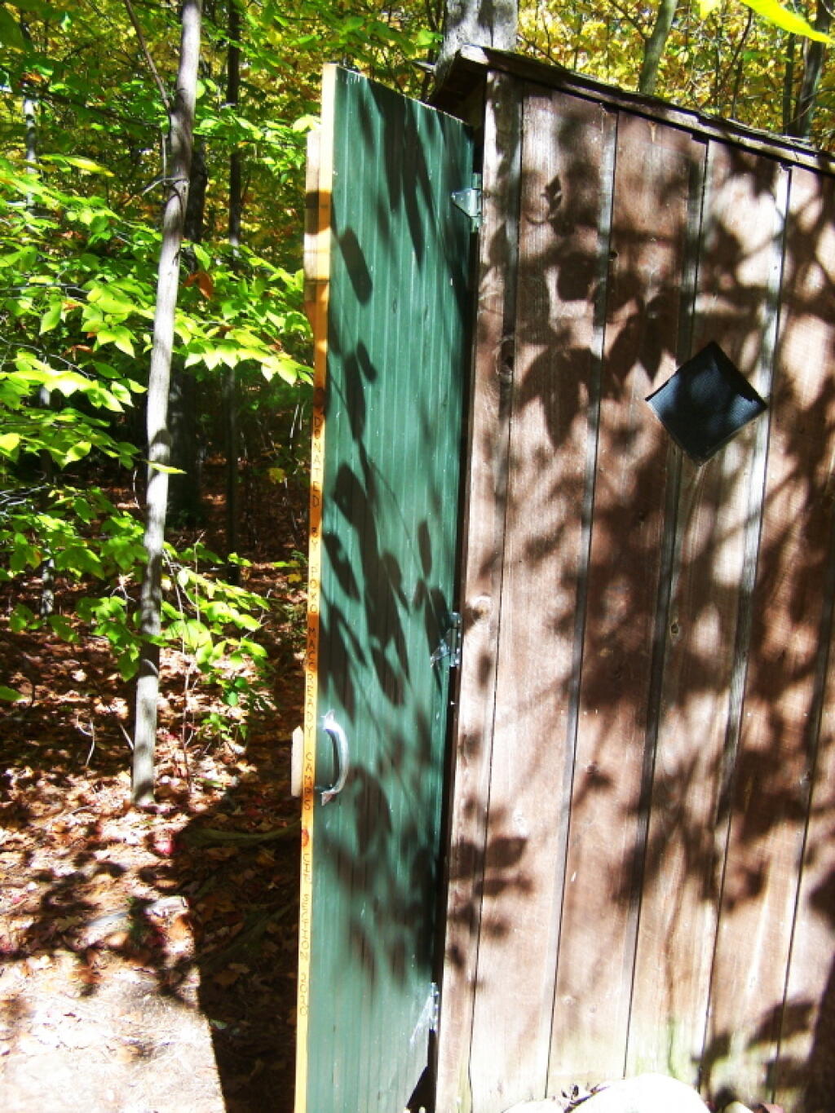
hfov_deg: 37.7
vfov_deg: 49.0
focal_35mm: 38
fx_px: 1222
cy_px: 556
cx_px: 418
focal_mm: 6.3
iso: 80
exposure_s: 1/200
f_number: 2.8
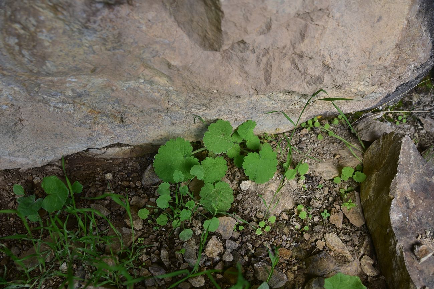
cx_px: 217
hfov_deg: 39.6
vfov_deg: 27.0
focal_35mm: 50
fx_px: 603
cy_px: 144
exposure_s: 1/125
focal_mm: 50
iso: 160
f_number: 4.5
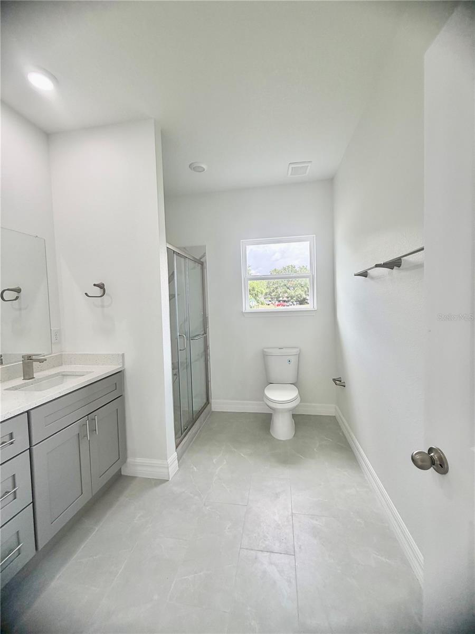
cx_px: 238
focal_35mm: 14
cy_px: 317
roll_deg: +1.5
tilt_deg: -1.8
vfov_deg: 102.1
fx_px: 256
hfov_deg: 85.7
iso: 80
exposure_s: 1/120
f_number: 2.2
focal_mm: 2.22
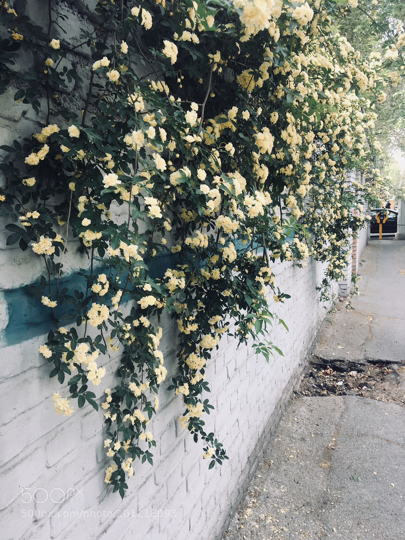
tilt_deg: -7.3
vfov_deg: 61.7
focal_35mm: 29
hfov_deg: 48.2
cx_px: 202
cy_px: 270
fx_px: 452
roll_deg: -0.1
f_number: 2.2
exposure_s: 1/100
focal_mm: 4.15
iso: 40
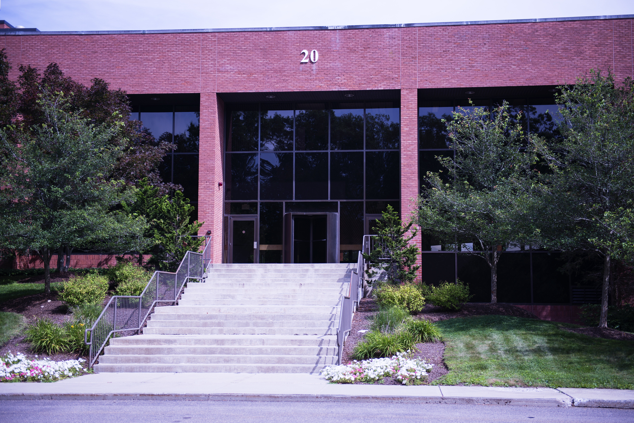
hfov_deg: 39.6
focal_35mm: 50
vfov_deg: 27.0
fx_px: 881
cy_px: 212
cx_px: 317
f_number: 2.8
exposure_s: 1/2000
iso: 100
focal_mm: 50
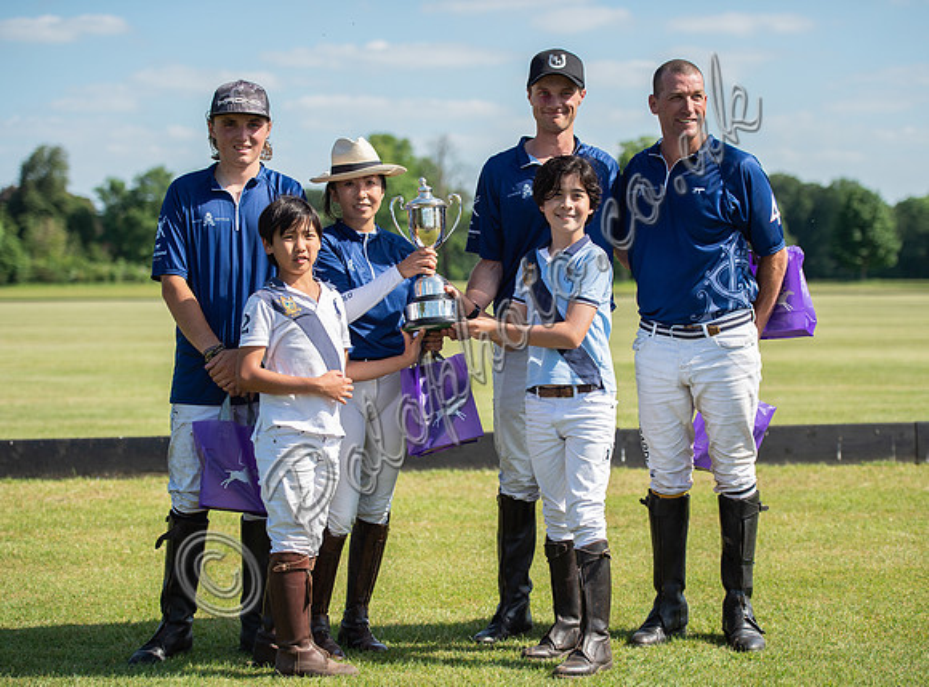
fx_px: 2005
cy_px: 344
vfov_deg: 19.4
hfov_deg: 26.1
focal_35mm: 75
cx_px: 481
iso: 400
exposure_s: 1/8000
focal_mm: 70
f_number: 2.8
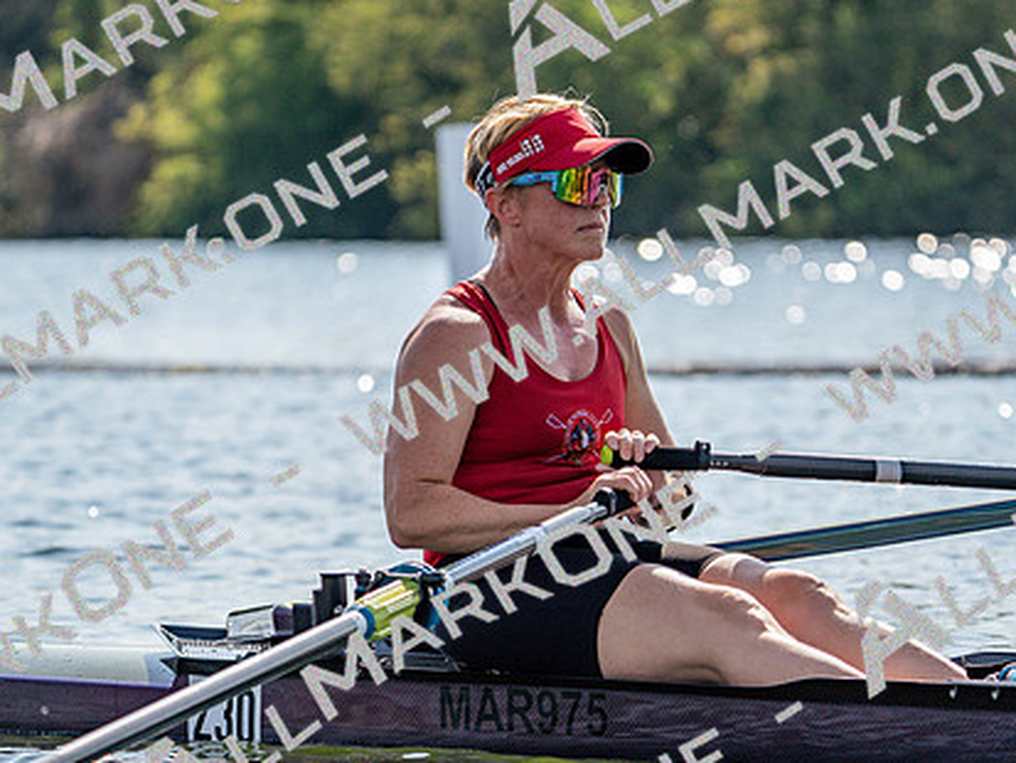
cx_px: 645
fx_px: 7927
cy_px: 464
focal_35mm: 270
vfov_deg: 5.5
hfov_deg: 7.3
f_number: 5.6
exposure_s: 1/1600
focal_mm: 200
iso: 100
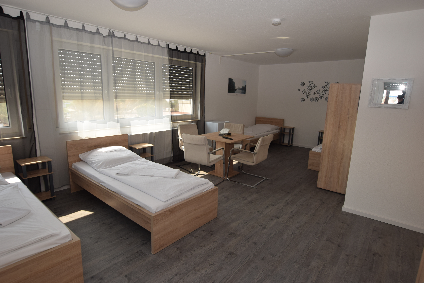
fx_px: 230
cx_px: 212
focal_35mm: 20
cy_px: 142
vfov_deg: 63.3
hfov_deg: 85.4
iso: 250
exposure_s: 1/125
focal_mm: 13
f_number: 5.6
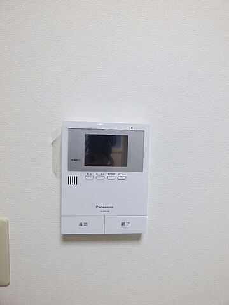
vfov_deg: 81.7
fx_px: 176
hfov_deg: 66.0
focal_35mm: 20
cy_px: 152
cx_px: 114
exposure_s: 1/60
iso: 250
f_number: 2.8
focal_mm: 3.58
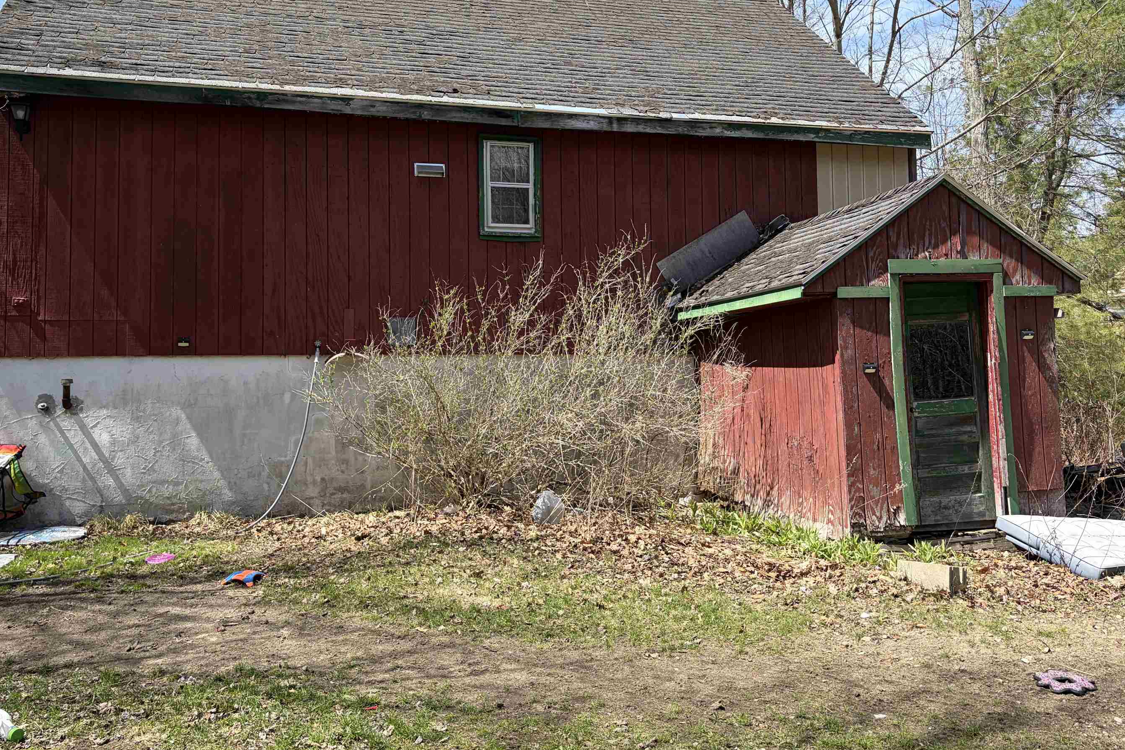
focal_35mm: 31
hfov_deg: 60.1
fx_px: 969
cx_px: 497
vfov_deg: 42.2
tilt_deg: +4.0
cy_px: 323
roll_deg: +2.6
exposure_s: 1/1420
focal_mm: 5.96
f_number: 1.6
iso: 50
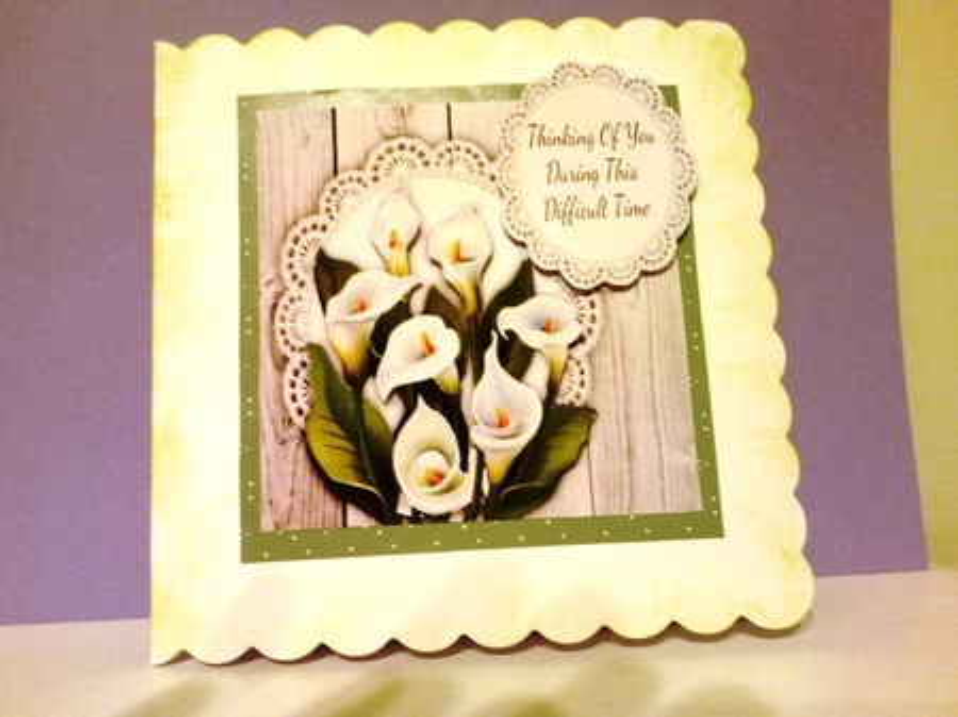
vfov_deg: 51.3
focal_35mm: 27
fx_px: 747
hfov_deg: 65.4
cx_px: 479
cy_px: 358
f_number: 2
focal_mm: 3.5
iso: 508
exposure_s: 1/33.3
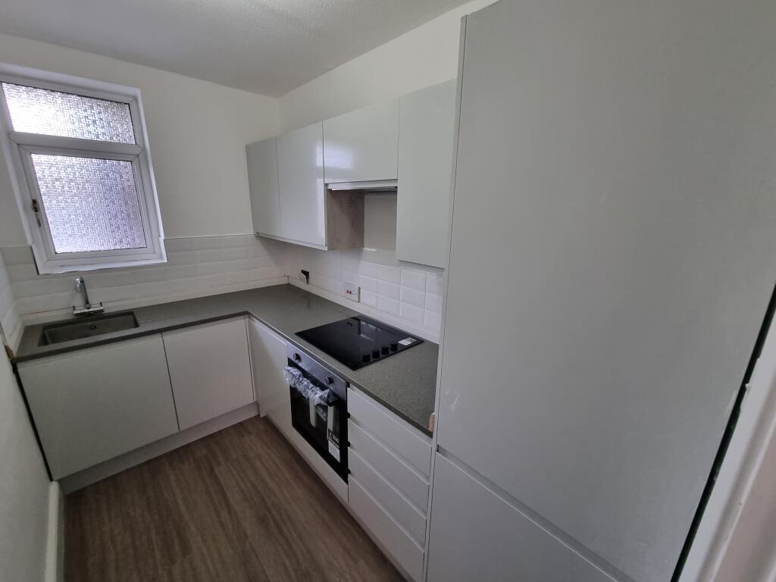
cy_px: 291
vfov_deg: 89.9
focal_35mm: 13
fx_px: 291
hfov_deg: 106.2
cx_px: 388
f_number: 2.2
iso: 200
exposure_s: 1/50
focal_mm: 2.2
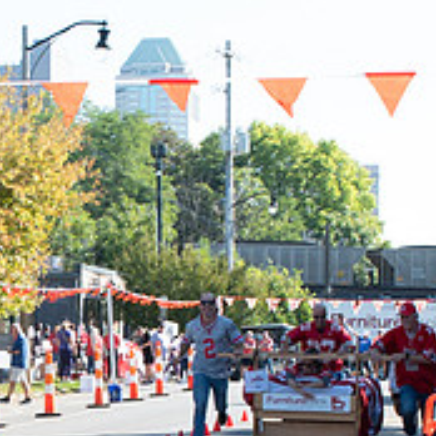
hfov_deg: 13.5
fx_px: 1824
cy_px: 416
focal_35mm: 128
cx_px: 28
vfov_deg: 13.5
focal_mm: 24
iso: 320
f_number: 9
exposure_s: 1/160
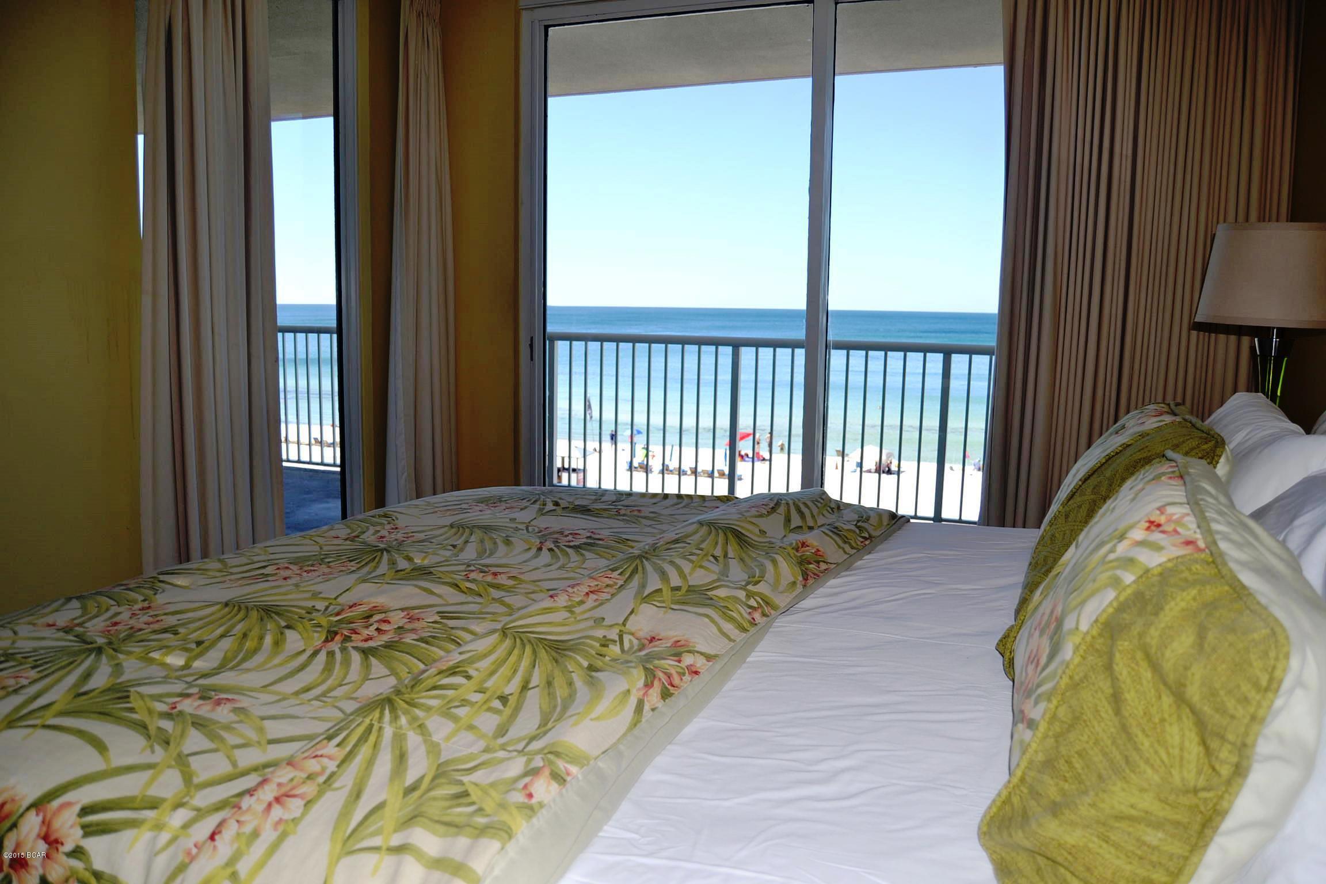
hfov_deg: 67.4
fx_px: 994
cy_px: 442
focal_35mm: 27
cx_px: 663
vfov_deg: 47.9
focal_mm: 18
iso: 100
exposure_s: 1/200
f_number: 3.5
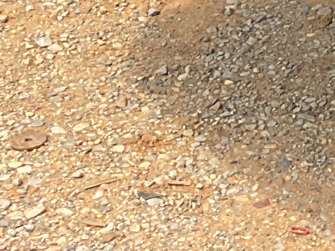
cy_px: -415
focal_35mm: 158
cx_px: 875
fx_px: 1529
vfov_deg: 8.4
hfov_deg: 10.3
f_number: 1.8
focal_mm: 3
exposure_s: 1/781
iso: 16
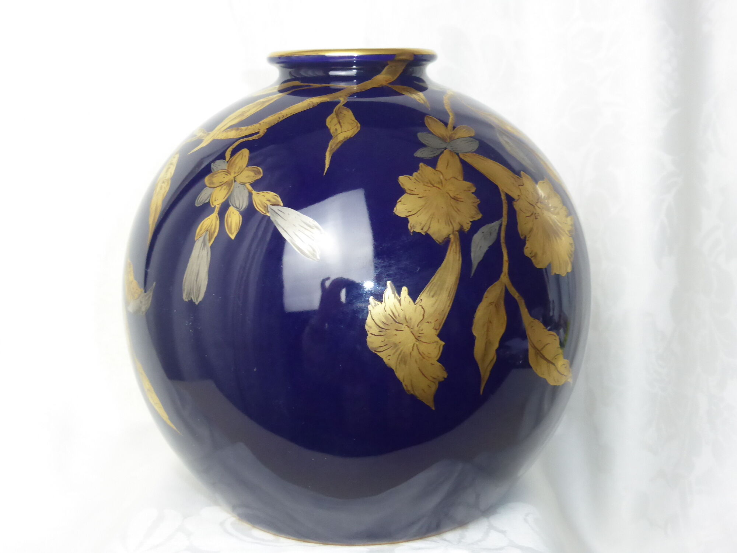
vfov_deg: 30.9
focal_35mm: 47
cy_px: 276
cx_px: 368
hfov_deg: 40.4
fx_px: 1001
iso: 500
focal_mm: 8.5
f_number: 4.2
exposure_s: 1/60
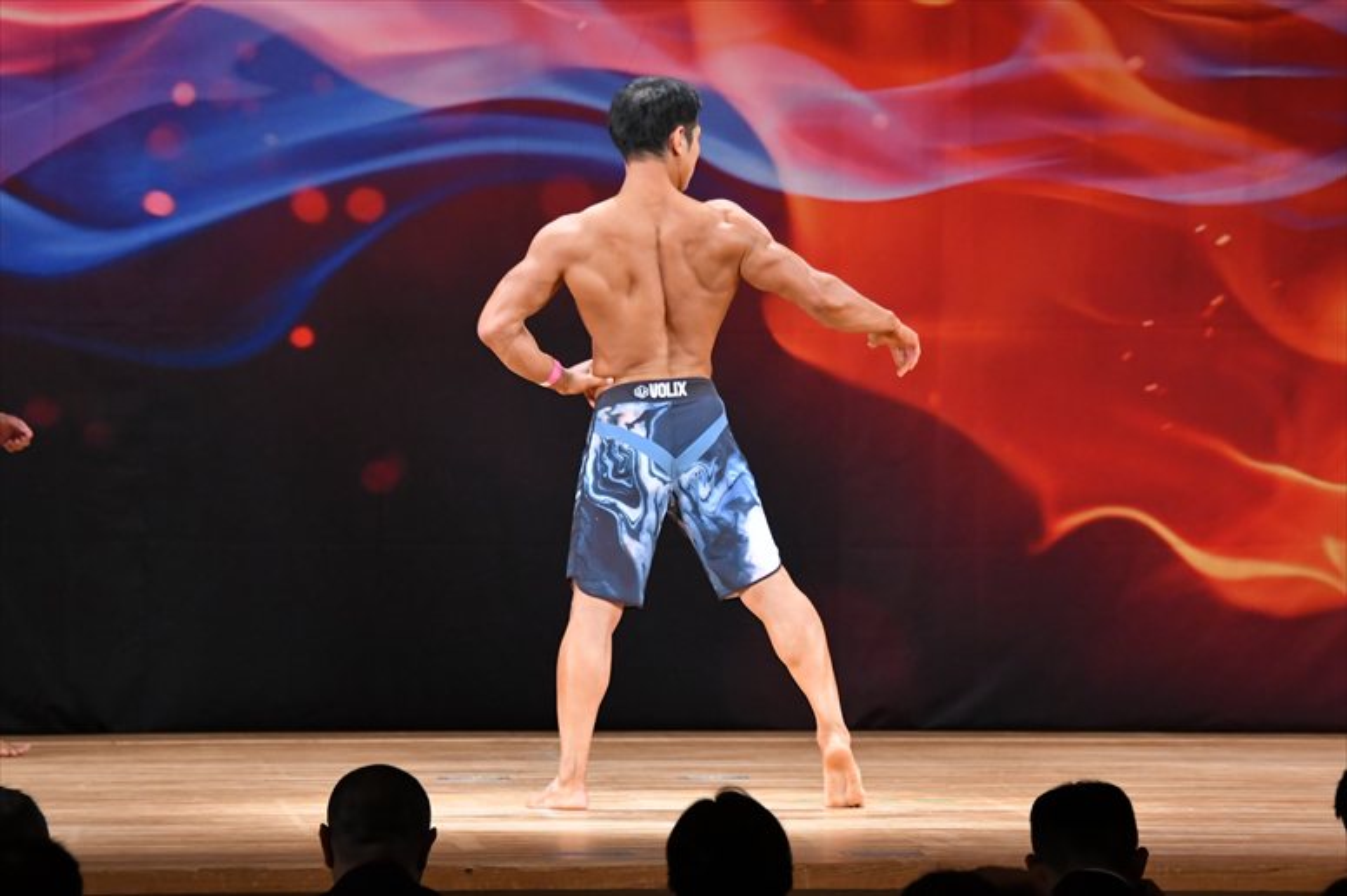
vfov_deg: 5.7
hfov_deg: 8.6
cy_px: 448
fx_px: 8976
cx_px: 674
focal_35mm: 240
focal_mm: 160
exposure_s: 1/400
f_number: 5.6
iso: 3200
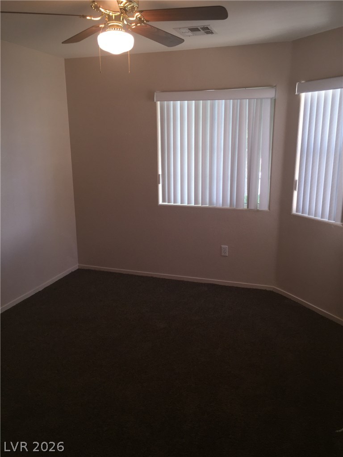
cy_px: 228
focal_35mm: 29
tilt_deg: -13.8
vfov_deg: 61.7
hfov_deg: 48.2
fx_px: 383
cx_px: 172
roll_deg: -0.3
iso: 32
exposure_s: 1/44
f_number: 2.2
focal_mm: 4.15
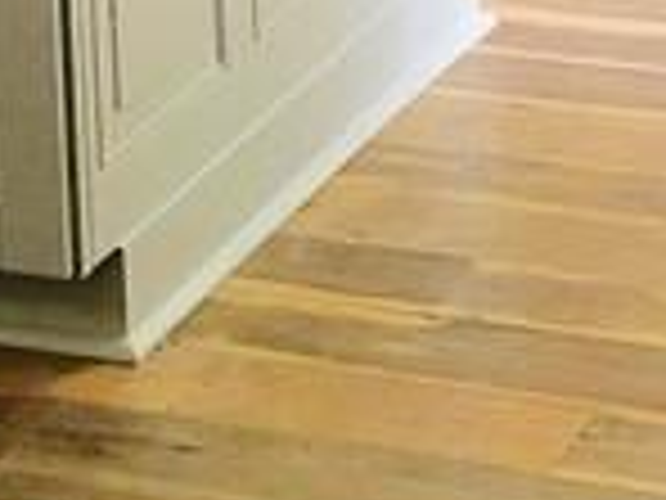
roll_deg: +2.0
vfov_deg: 7.4
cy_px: -441
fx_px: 3732
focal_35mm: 194
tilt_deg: -11.7
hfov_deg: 10.2
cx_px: 238
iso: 40
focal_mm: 3.99
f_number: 1.8
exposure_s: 1/15
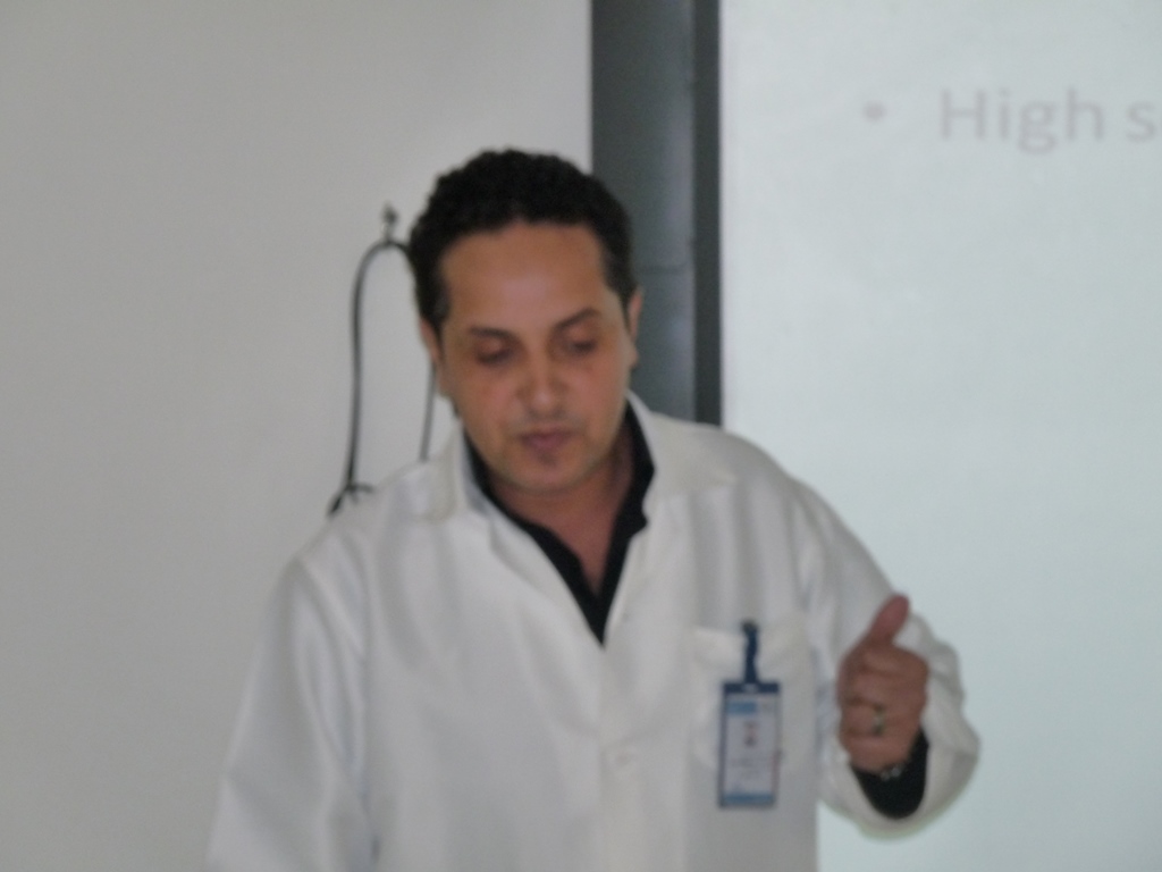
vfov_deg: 7.1
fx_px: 7016
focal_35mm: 209
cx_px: 581
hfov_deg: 9.5
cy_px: 436
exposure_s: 1/100
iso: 400
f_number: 3.7
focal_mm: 37.1
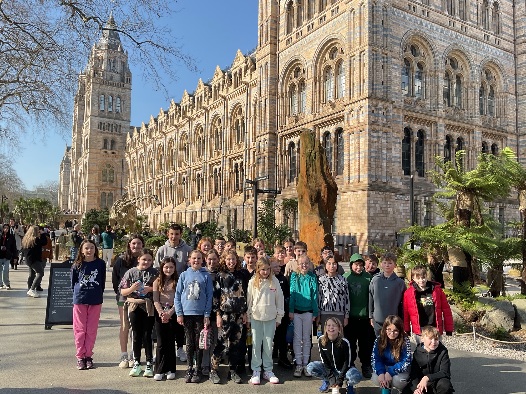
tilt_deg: +4.1
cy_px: 197
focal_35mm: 29
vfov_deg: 48.2
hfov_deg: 61.7
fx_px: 441
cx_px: 263
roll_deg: -0.4
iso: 16
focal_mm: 3
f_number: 1.8
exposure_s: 1/978
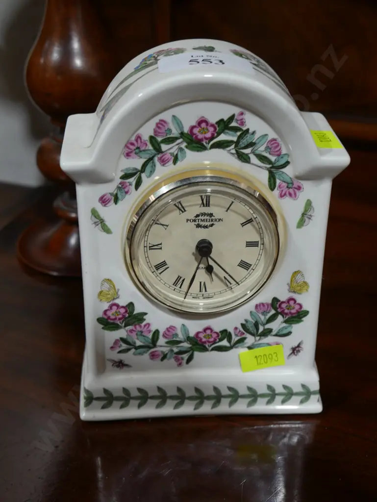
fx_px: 783
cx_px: 188
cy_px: 251
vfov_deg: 35.5
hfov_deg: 27.1
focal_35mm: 54
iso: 400
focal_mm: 27
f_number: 5.3
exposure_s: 1/60
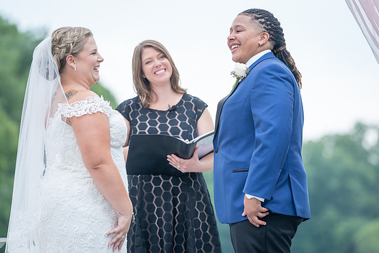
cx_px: 212
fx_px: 2362
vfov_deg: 6.1
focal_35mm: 224
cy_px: 120
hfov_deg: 9.2
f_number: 4
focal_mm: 198
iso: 160
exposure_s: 1/200
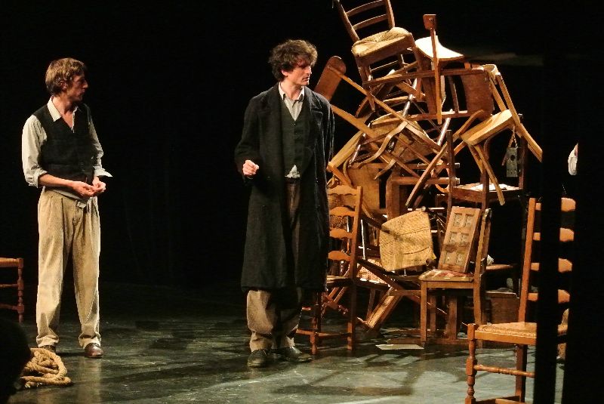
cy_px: 202
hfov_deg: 25.0
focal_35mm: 81
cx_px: 302
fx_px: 1360
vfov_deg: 16.9
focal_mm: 30
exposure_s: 1/100
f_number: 3.8
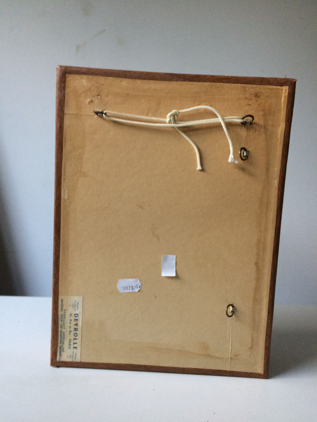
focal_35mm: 29
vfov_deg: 61.7
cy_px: 211
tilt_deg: -7.5
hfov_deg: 48.2
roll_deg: -2.6
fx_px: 354
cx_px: 158
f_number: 2.2
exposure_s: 1/33
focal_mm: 4.15
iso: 200
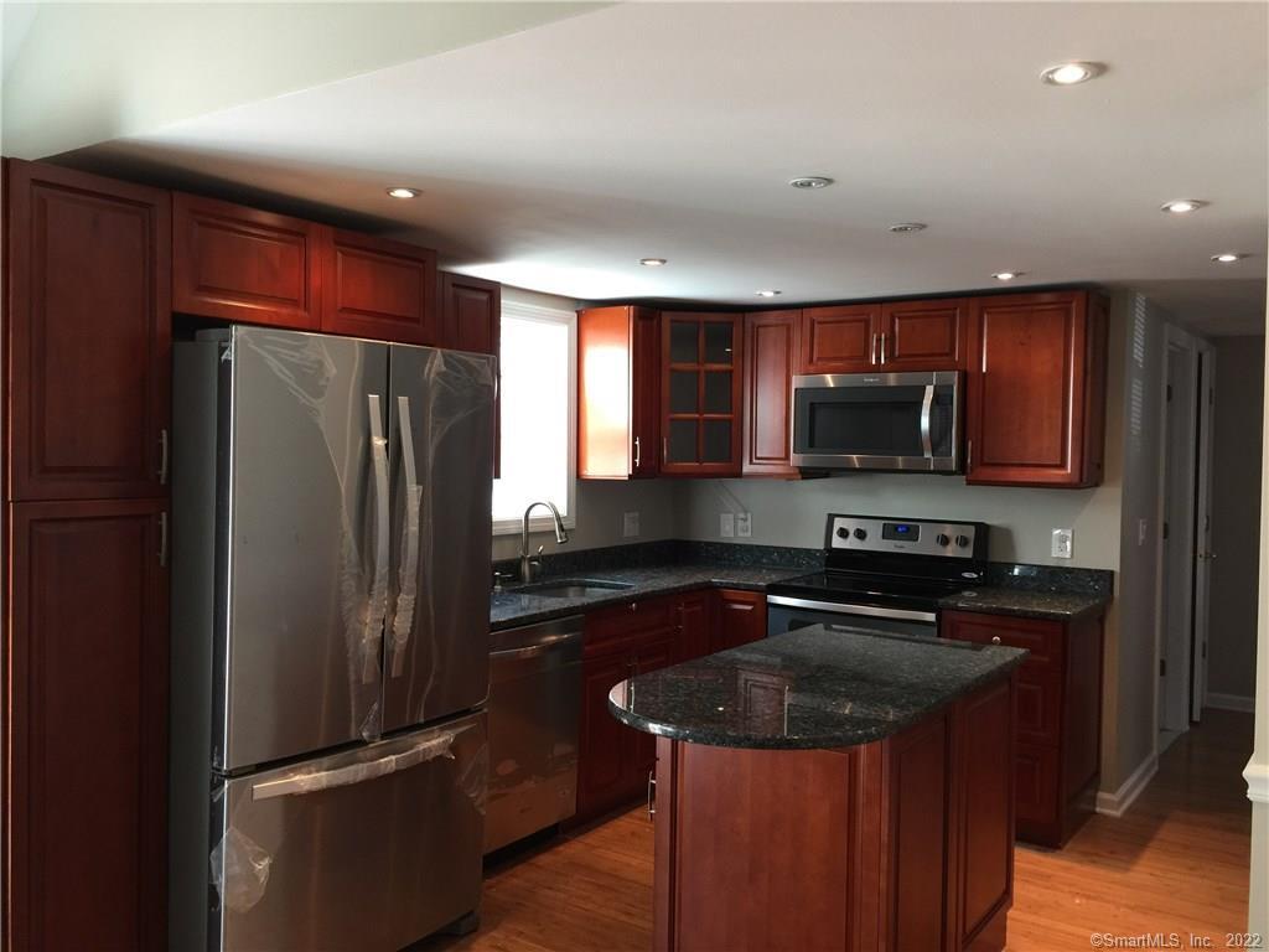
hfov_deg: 61.7
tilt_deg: -2.4
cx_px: 634
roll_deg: -1.4
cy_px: 476
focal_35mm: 29
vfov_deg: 48.2
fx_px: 1063
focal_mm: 4.15
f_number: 2.2
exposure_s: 1/30
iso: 40
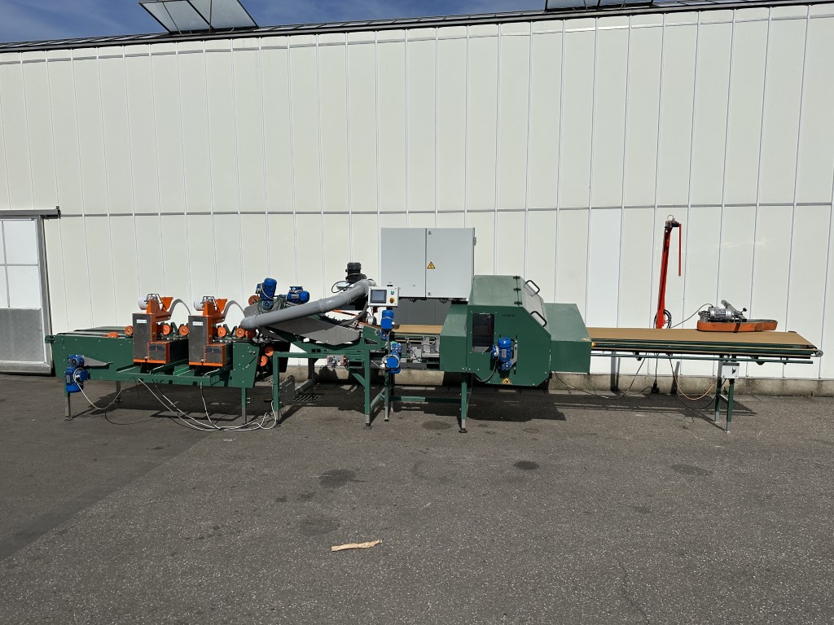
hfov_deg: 71.6
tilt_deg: -4.1
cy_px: 312
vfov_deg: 56.8
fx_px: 578
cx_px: 417
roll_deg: -1.1
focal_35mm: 24
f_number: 1.78
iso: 100
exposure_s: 1/18519
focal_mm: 6.86
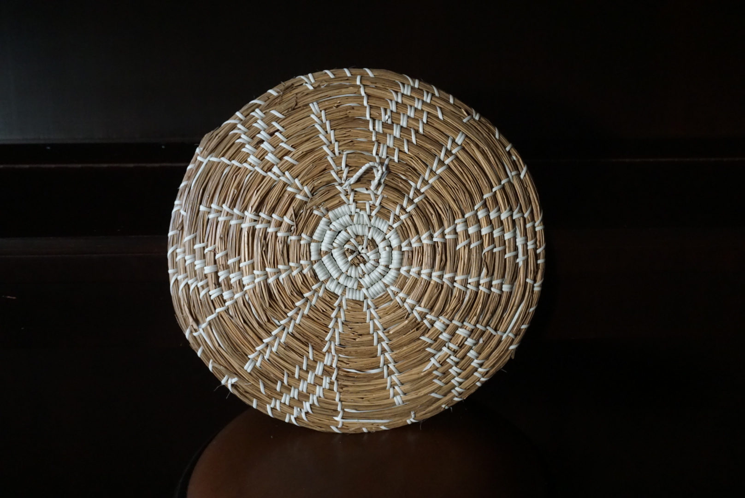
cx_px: 372
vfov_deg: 40.0
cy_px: 249
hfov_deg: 57.2
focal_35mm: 33
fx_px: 683
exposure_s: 1/125
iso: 3200
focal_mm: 22
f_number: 4
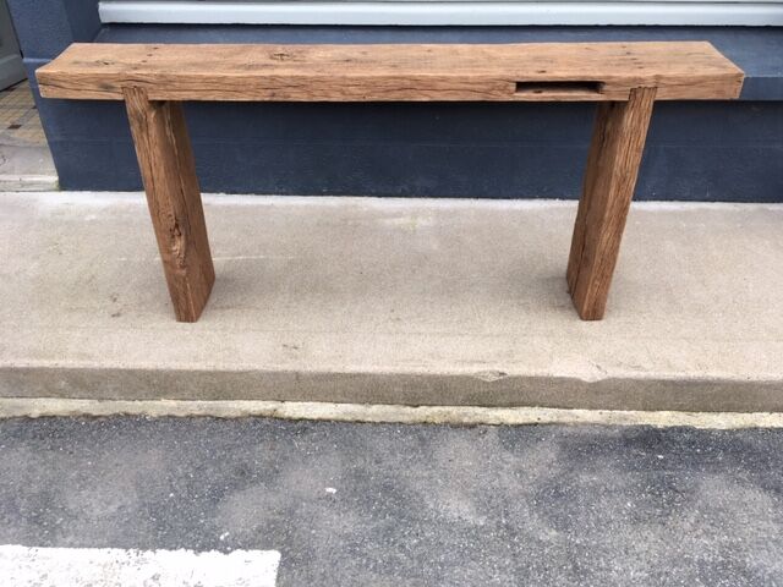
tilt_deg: -34.6
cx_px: 392
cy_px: 294
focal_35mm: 29
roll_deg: -1.4
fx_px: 656
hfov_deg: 61.7
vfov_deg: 48.2
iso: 25
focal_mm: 4.15
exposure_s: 1/104
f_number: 2.2
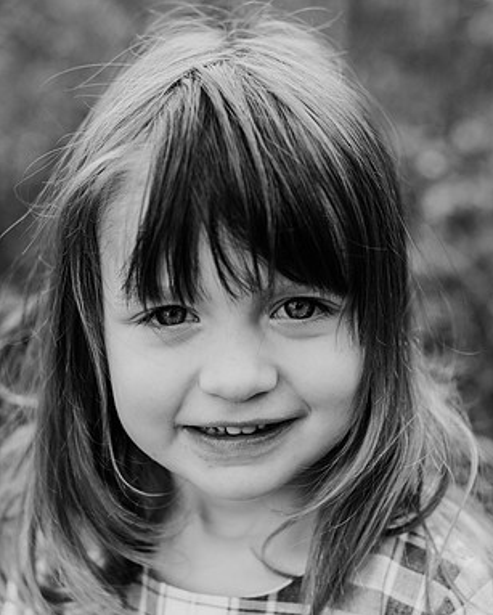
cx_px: 297
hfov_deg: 21.5
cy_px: 306
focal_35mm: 71
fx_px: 1293
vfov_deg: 26.7
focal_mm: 50
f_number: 2.8
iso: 400
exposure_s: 1/1000
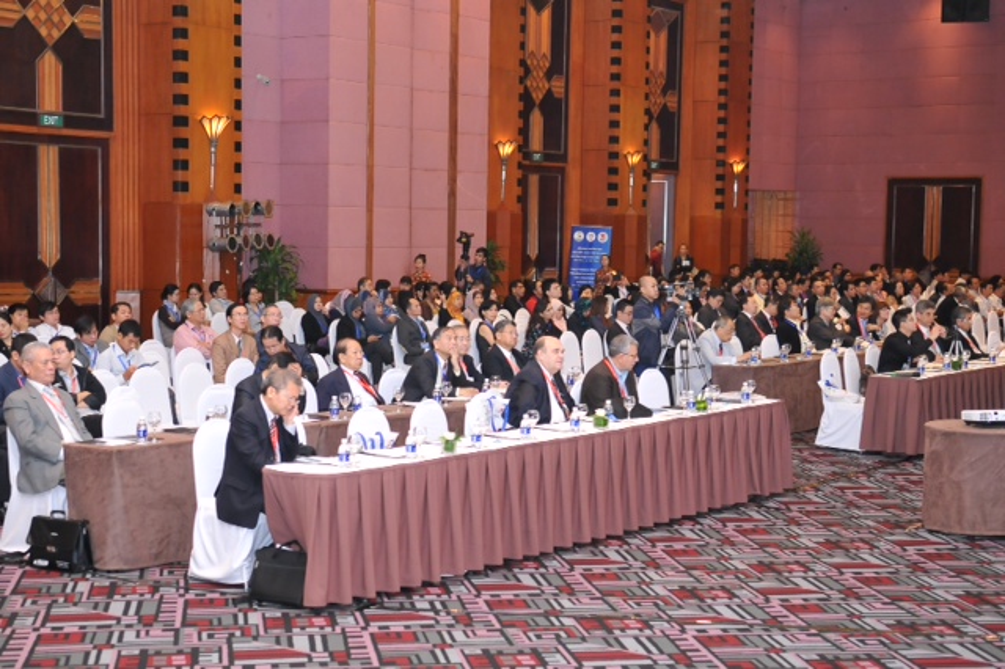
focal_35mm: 60
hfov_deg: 33.4
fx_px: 1674
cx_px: 502
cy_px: 334
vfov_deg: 22.6
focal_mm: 40
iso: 1000
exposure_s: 1/60
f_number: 3.2
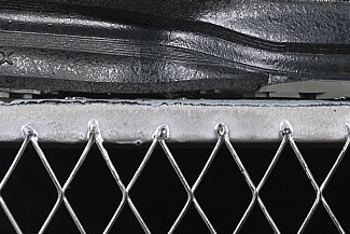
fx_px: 2422
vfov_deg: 5.5
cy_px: -142
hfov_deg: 8.3
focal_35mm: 249
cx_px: 187
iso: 160
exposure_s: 1/60
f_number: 6.3
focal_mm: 50
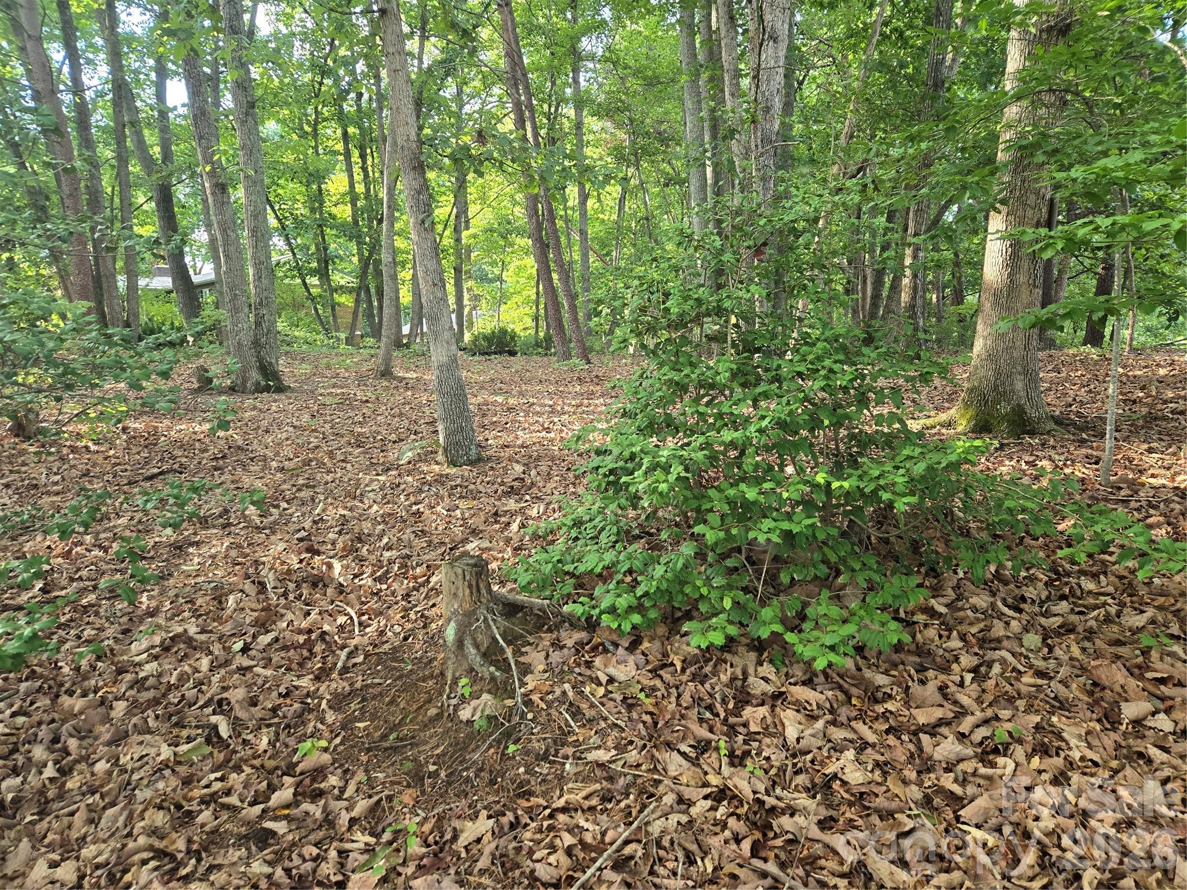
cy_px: 445
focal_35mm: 23
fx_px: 789
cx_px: 594
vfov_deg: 58.9
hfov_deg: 73.9
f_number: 1.8
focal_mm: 5.4
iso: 160
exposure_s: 1/180
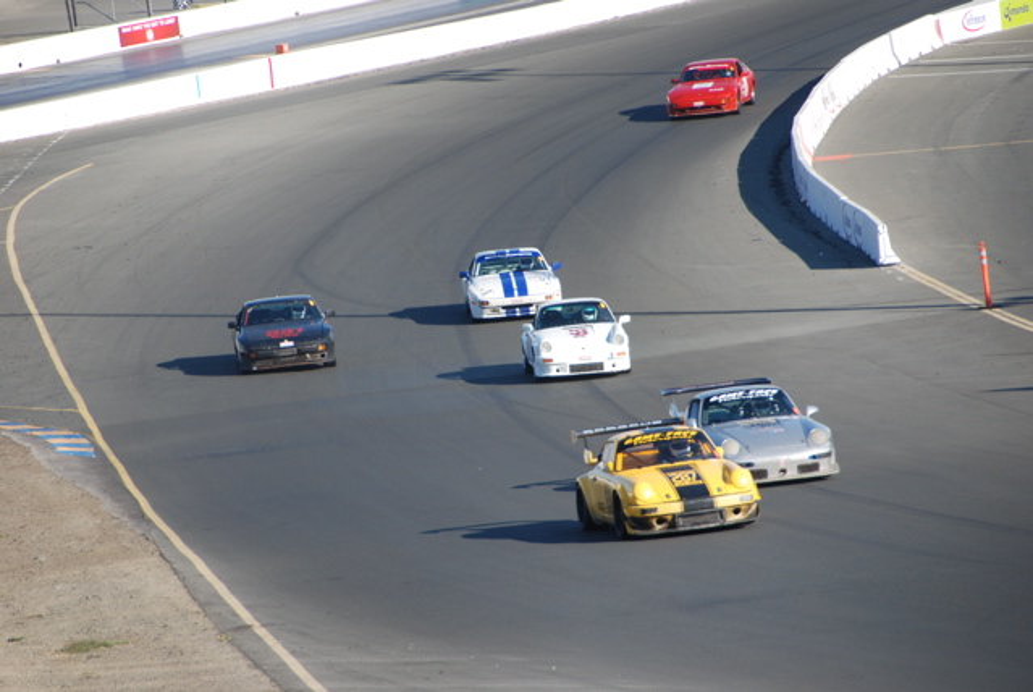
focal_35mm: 300
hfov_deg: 6.9
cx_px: 516
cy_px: 346
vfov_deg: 4.6
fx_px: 8620
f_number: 5.6
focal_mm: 200
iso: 220
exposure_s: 1/500
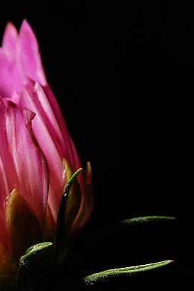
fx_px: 2780
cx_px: -111
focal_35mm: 344
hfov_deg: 4.0
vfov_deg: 6.0
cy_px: 200
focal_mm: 90
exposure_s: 1/125
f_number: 16
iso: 125
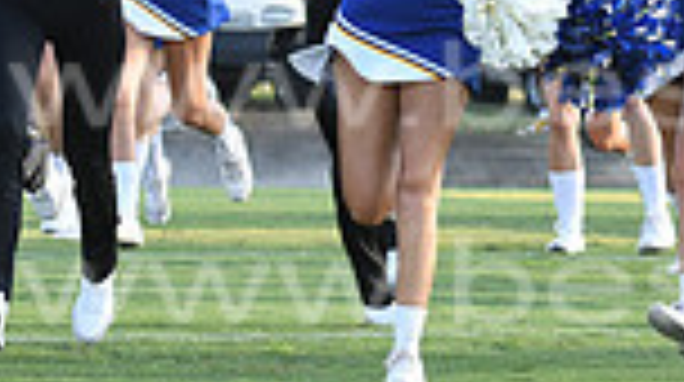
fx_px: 9364
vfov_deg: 2.3
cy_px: -2
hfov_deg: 4.2
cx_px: 1040
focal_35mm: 517
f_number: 5.6
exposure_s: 1/500
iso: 400
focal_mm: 86
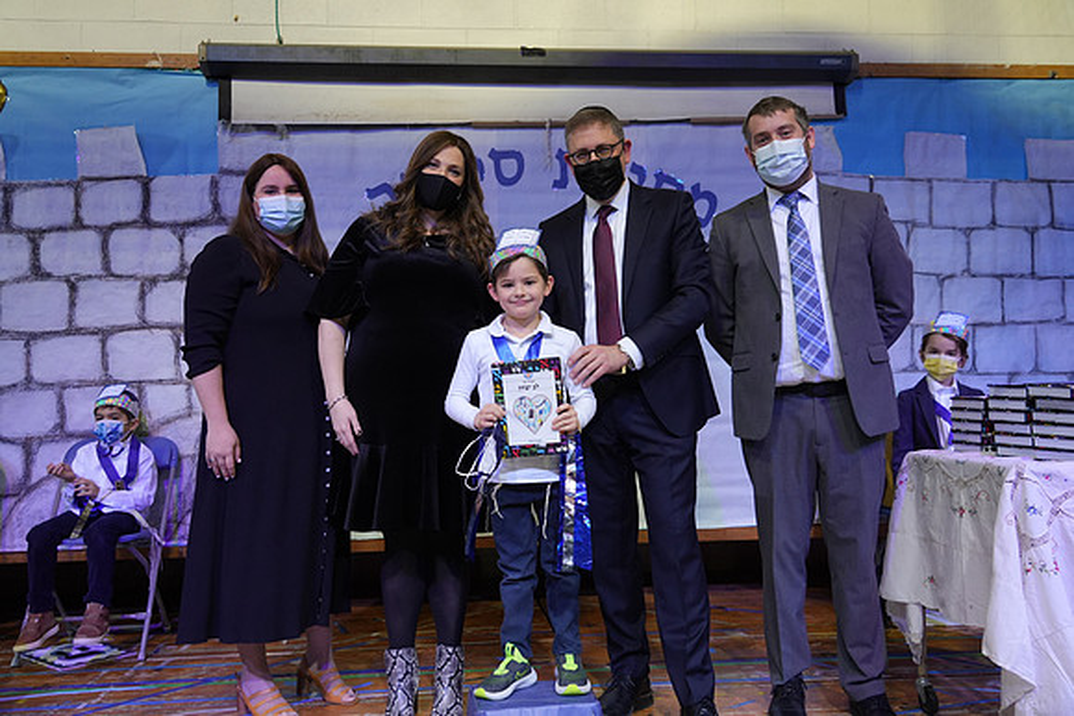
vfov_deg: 42.3
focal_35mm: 31
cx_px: 537
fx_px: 925
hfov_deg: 60.3
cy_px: 358
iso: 1600
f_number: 4.5
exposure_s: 1/125
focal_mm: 31
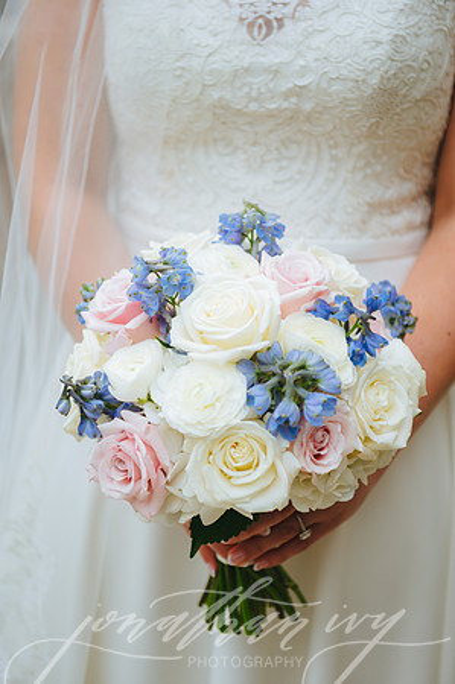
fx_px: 1330
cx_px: 228
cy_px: 342
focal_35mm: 70
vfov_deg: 28.9
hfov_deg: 19.4
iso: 125
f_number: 2.8
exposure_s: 1/500
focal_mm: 70
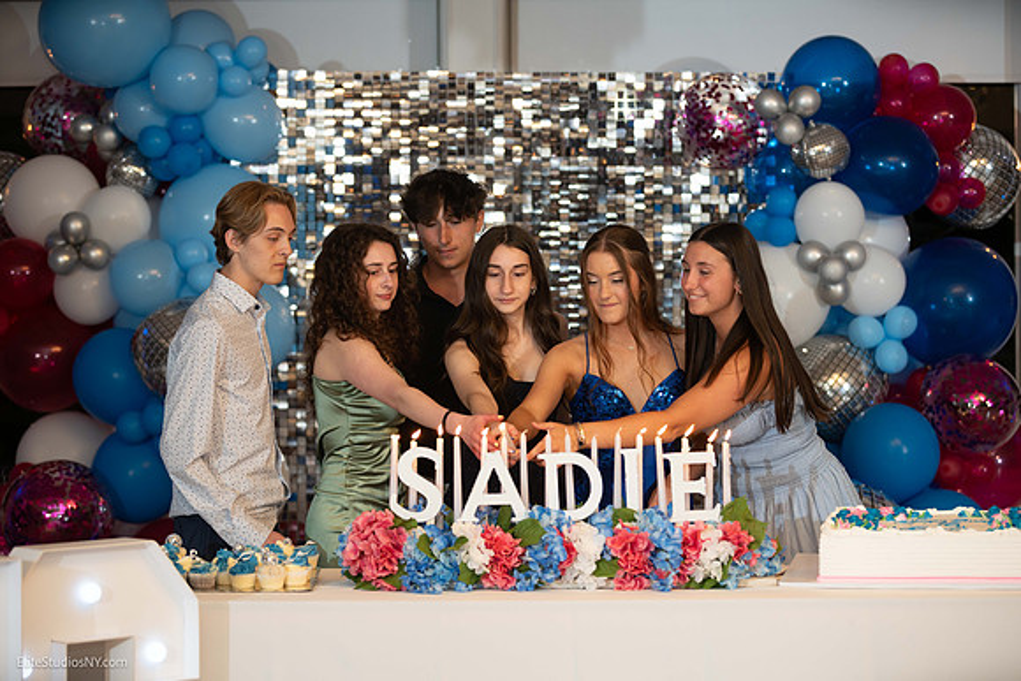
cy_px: 340
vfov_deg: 13.7
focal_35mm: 100
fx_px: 2837
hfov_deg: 20.4
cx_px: 510
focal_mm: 100
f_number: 2.8
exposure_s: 1/125
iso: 800
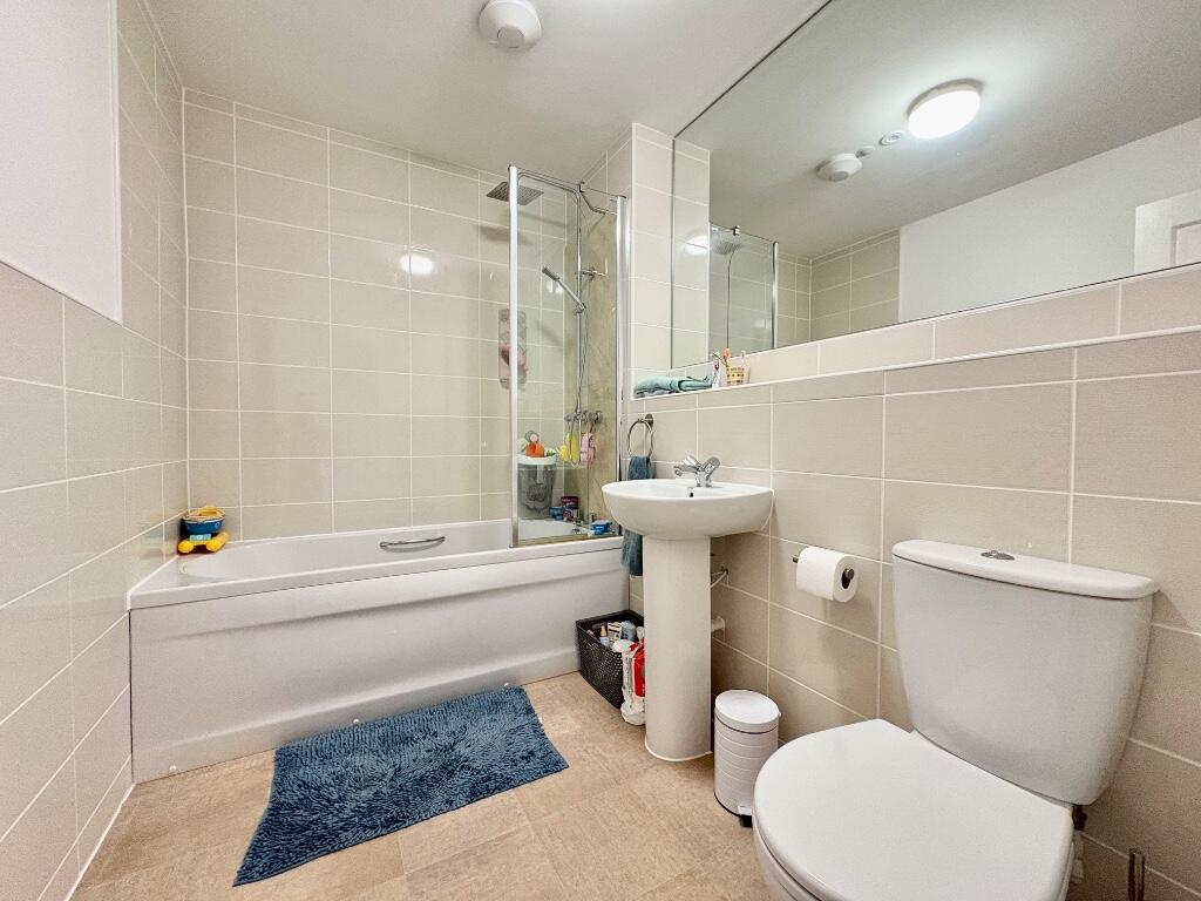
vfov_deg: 85.7
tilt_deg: -0.7
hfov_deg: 102.1
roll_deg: -0.5
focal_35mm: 14
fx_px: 486
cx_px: 600
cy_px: 450
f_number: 2.2
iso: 500
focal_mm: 2.22
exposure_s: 1/50
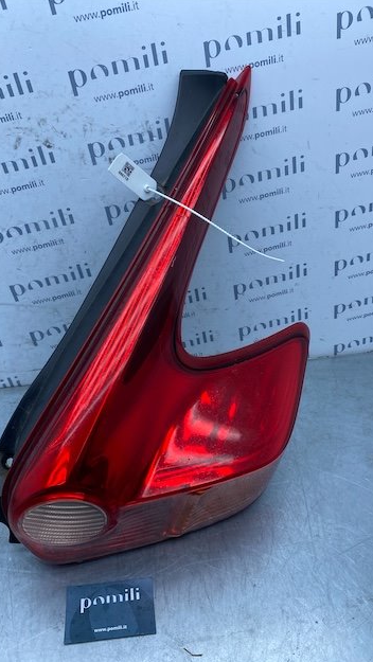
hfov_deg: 40.2
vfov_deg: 66.0
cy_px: 336
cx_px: 176
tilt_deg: -35.1
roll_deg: -0.9
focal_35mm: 29
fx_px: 509
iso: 32
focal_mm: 4.25
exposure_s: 1/877
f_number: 1.8
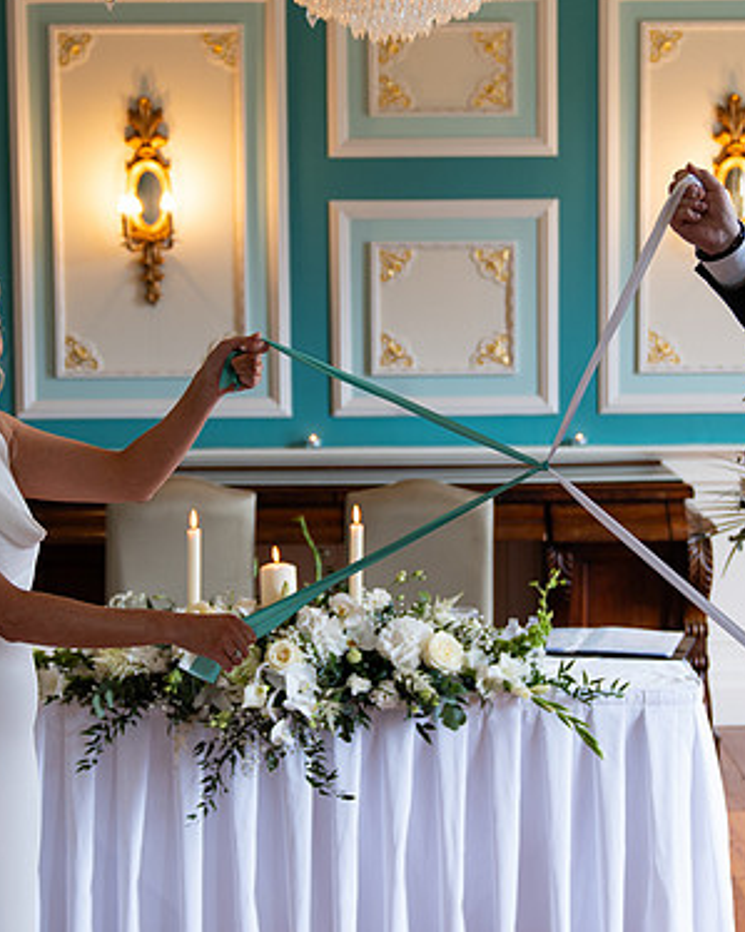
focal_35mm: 83
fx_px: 2289
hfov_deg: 18.5
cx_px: 429
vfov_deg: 23.0
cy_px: 465
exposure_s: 1/160
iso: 400
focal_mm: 38
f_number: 2.8
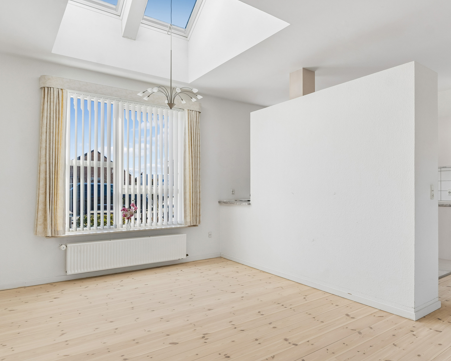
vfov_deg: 57.1
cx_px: 259
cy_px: 182
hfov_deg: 68.0
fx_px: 332
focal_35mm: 25
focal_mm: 14.5
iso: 200
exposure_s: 1/40
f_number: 8
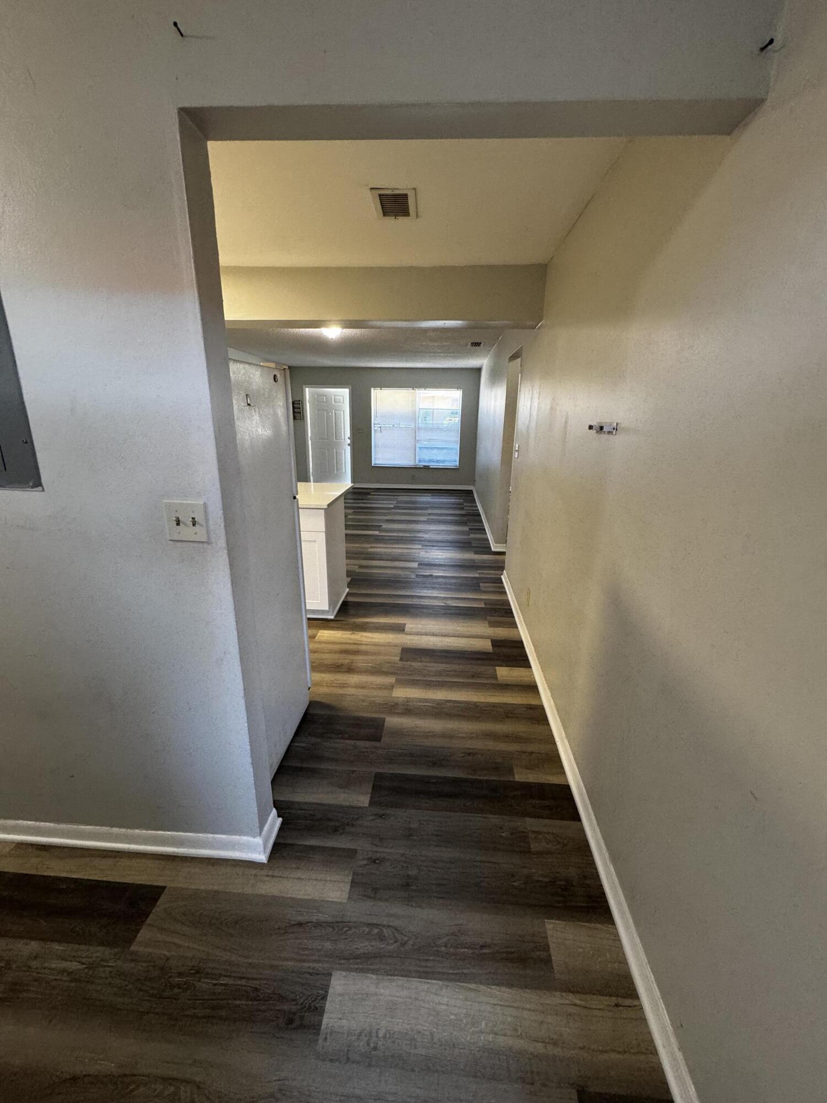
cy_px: 552
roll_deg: +1.0
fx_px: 446
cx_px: 414
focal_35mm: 14
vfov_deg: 102.1
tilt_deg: -16.1
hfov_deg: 85.7
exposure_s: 1/60
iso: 200
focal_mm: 2.22
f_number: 2.2
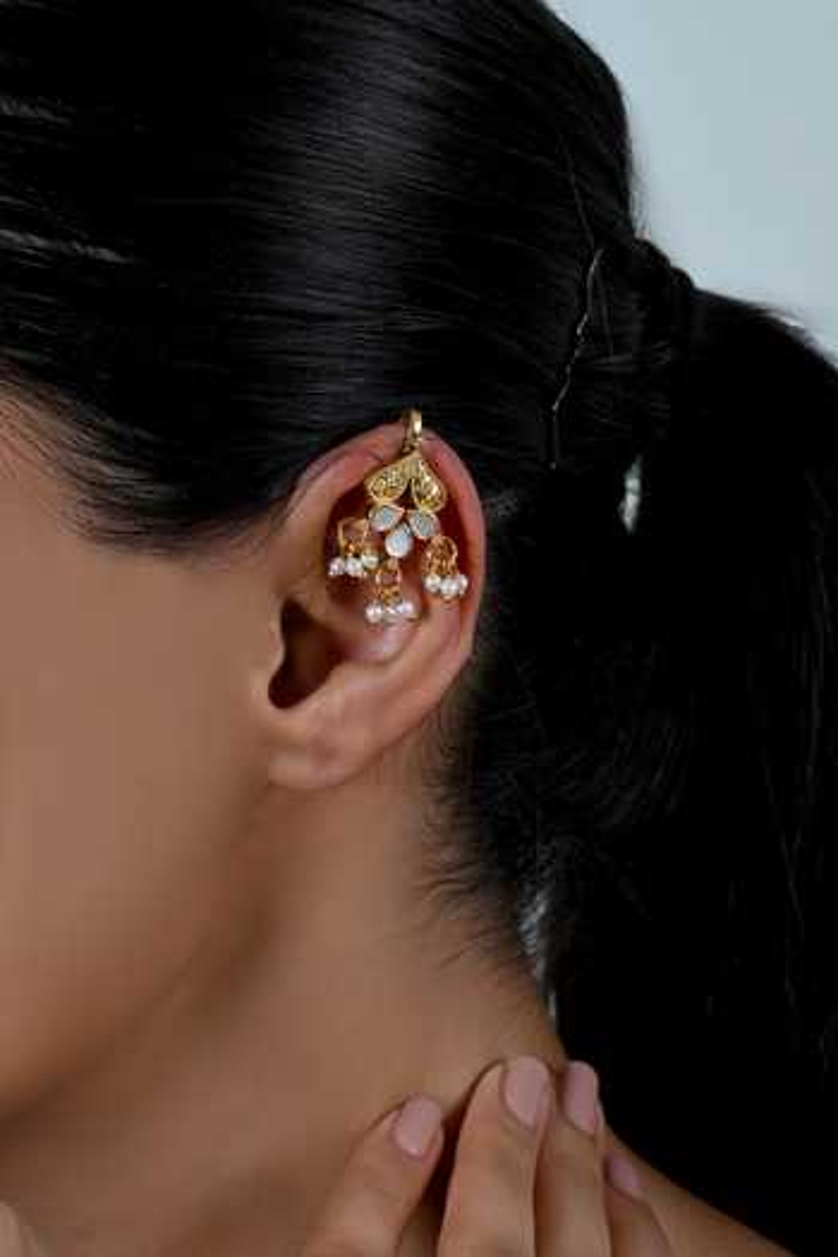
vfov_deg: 39.6
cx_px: 419
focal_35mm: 50
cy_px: 628
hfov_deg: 27.0
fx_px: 1746
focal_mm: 50
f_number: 10
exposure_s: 1/125
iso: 125
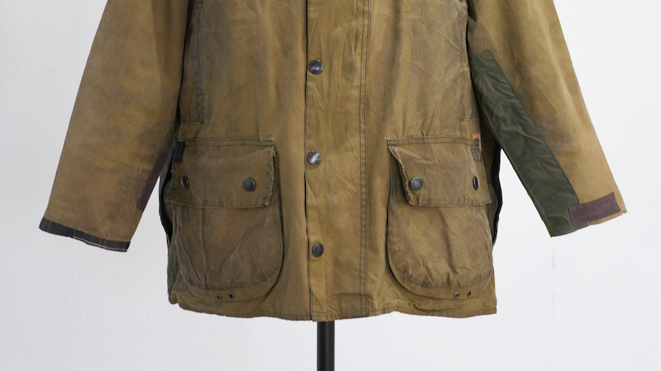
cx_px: 330
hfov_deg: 27.9
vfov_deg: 15.6
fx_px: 1332
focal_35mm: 76
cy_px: 6
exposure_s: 1/50
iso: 640
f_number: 4
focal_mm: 48
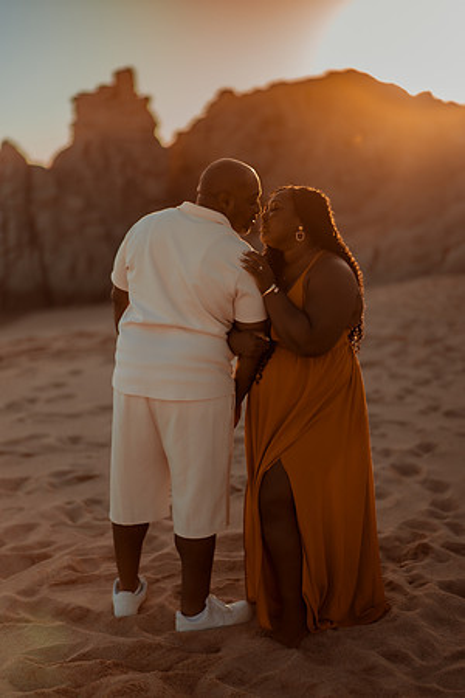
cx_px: 232
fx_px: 1124
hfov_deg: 23.4
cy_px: 349
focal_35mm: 58
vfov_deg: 34.5
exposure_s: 1/5000
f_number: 1.4
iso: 100
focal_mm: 58
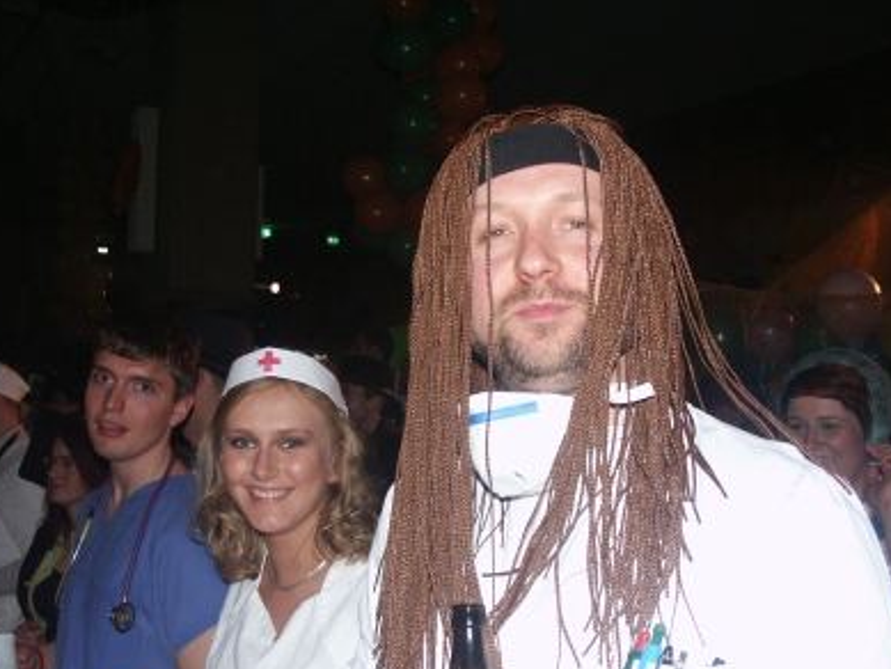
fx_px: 927
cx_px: 392
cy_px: 391
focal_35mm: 36
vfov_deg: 39.6
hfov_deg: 51.2
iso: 200
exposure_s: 1/45
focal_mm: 7.21
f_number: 2.8
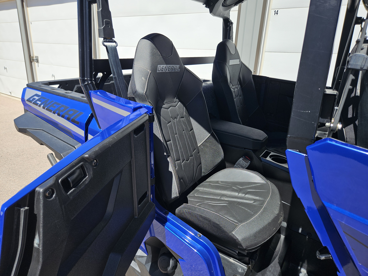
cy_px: 138
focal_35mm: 23
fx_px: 245
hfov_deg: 73.9
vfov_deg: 58.9
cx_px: 184
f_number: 1.8
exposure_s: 1/1108
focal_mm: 5.4
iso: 25
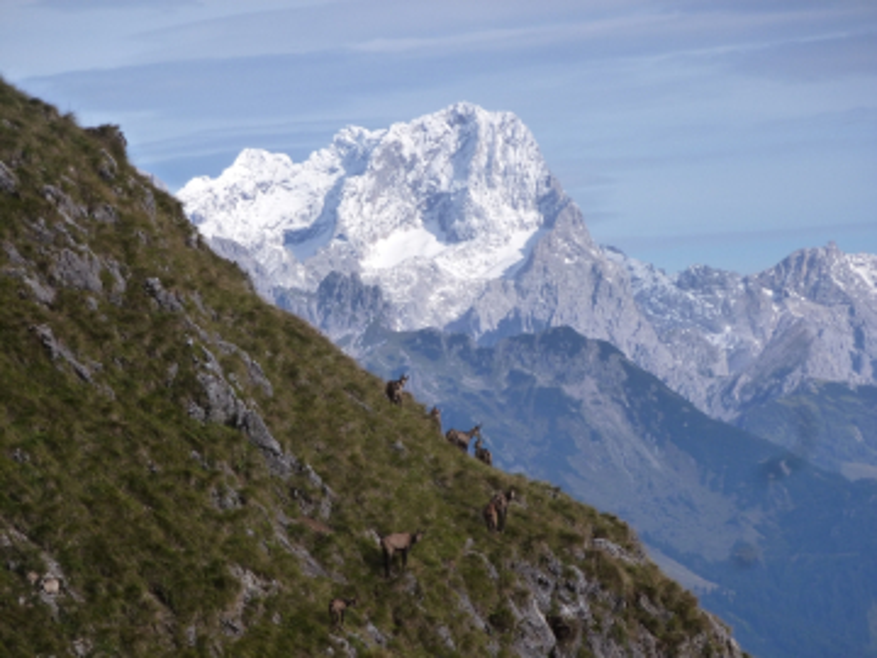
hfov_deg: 9.2
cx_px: 438
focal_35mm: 214
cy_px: 329
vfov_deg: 6.9
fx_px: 5422
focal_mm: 38.3
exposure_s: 1/500
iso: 160
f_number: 5.5
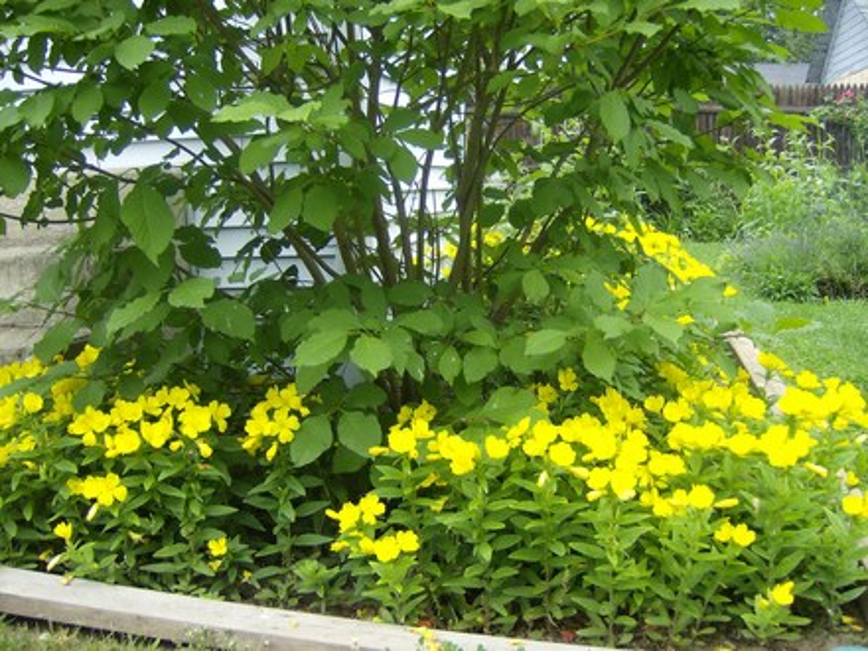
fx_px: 903
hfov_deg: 51.4
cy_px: 326
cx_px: 434
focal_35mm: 36
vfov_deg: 39.7
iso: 100
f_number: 2.8
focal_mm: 6
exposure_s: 1/193
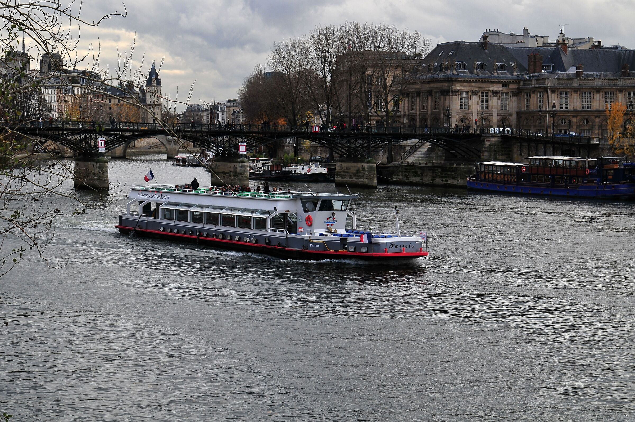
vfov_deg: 16.5
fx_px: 1453
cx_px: 318
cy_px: 211
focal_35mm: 82
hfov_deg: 24.6
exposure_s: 1/250
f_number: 8
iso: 200
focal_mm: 55
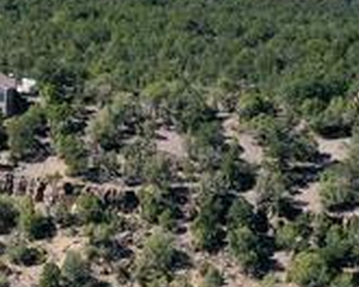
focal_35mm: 163
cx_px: -561
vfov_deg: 9.5
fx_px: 1732
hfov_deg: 10.0
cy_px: 85
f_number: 6.3
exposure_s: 1/500
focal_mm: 10.26
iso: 100
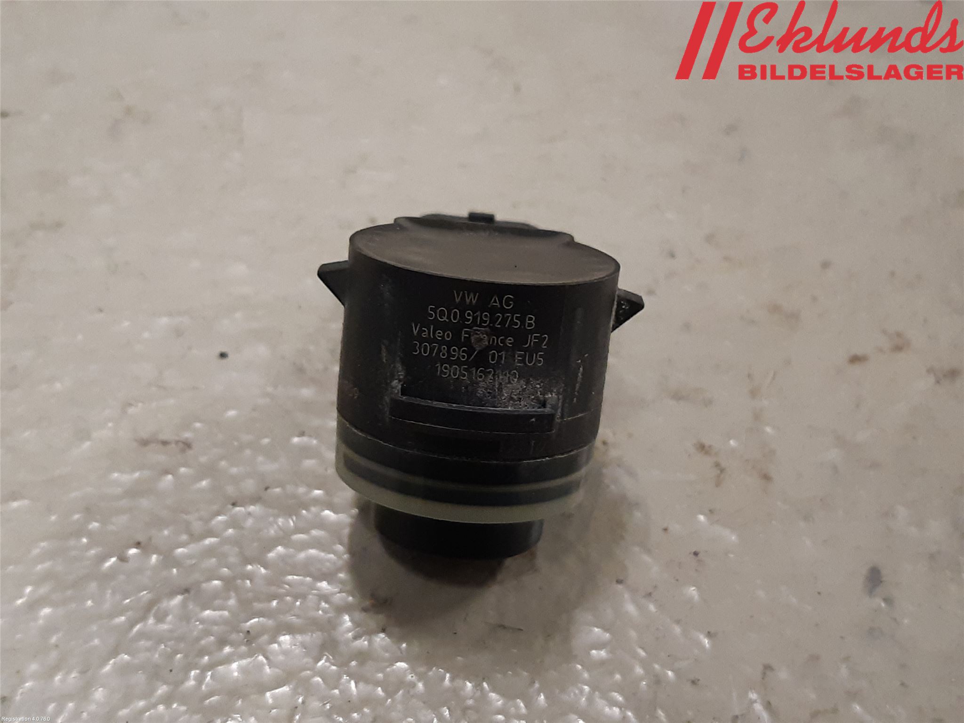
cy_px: 362
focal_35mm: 26
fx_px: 724
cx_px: 482
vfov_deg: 53.1
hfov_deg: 67.3
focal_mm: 3.93
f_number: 1.7
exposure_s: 1/50
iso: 200
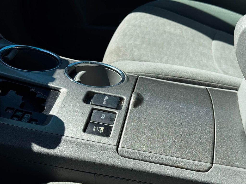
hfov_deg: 39.7
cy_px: 92
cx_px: 123
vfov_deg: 30.3
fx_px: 341
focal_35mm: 48
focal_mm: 6.76
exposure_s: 1/3257
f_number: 1.78
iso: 64
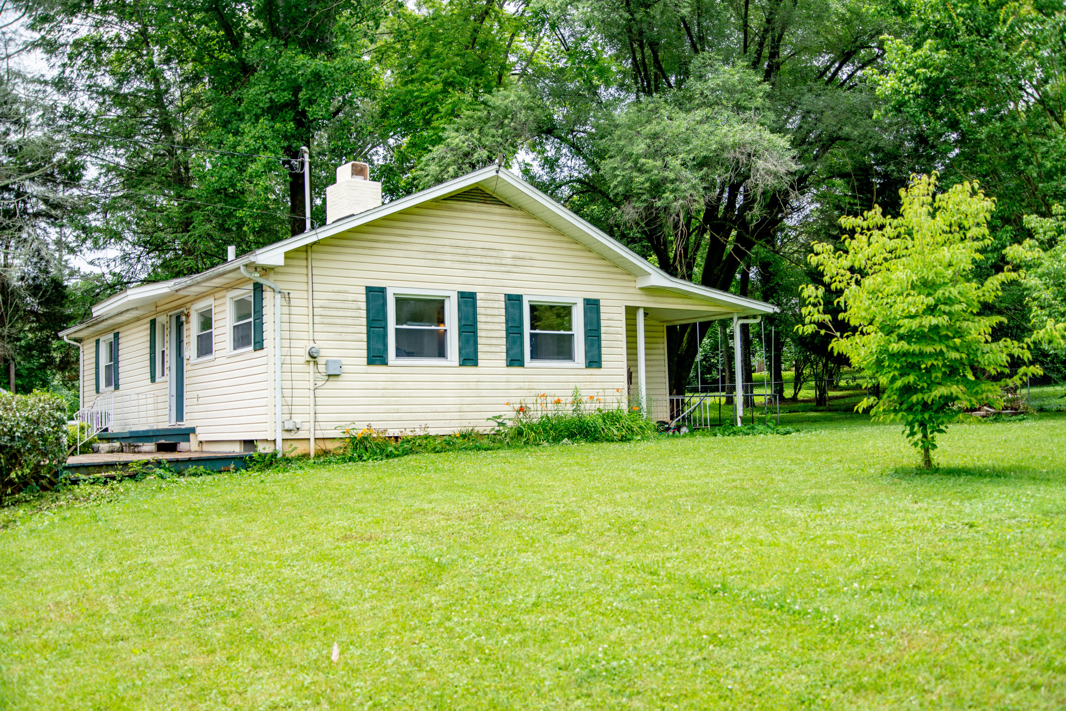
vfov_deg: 36.9
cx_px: 533
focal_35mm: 36
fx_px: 1066
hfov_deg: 53.1
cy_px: 356
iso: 400
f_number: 22
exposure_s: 1/1600
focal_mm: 36
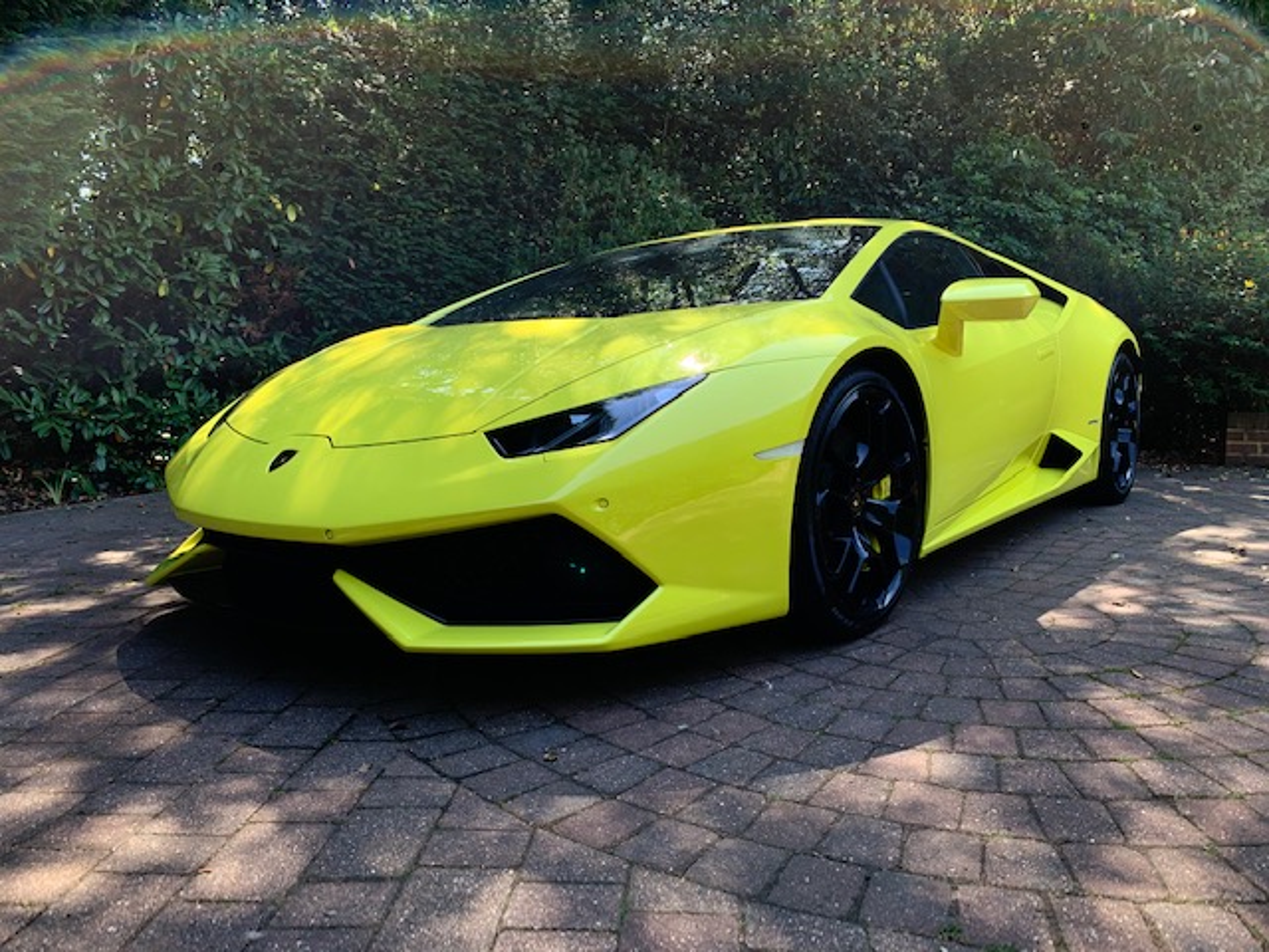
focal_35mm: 26
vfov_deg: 53.1
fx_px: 953
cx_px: 634
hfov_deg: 67.3
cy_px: 476
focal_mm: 4.25
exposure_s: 1/260
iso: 25
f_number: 1.8
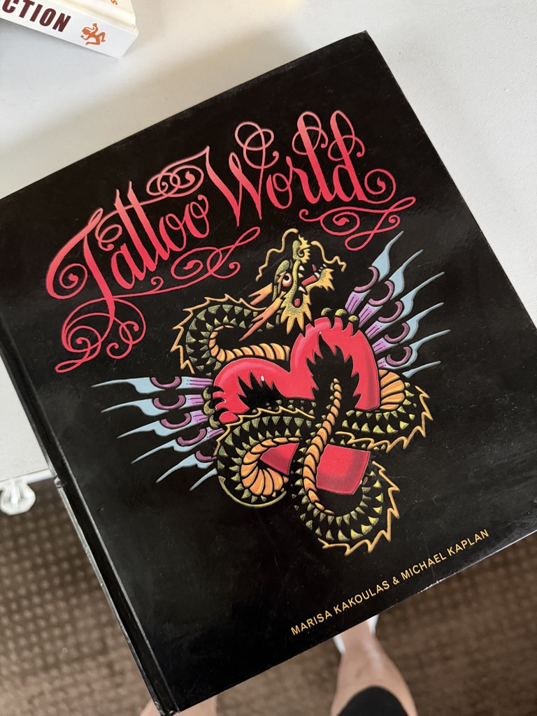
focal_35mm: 24
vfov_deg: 71.6
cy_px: 358
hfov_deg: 56.8
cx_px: 268
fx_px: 496
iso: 1000
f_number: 1.78
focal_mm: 6.76
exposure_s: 1/34
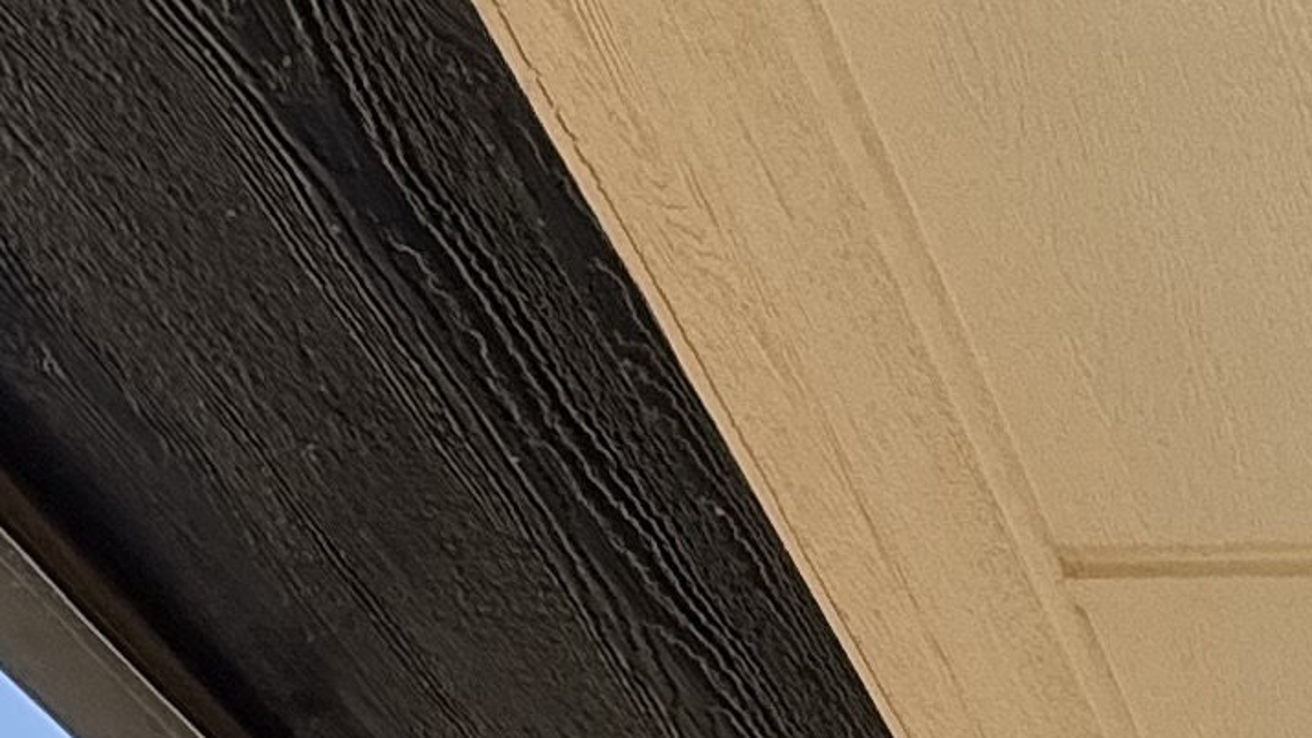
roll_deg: +0.1
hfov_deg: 21.5
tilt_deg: +1.7
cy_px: 2418
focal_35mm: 86
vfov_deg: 9.6
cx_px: 1850
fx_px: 2992
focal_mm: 2.22
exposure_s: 1/424
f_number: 2.2
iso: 64
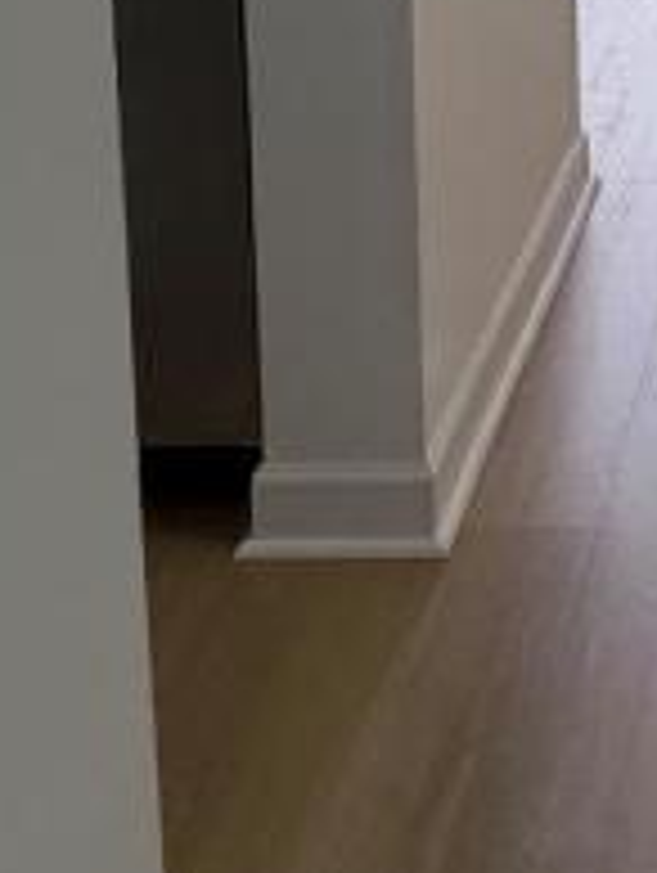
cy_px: -176
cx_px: 873
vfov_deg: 20.5
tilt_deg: -11.4
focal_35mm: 89
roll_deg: -0.2
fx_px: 2247
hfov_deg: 15.7
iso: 100
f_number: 1.78
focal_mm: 6.76
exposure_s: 1/193
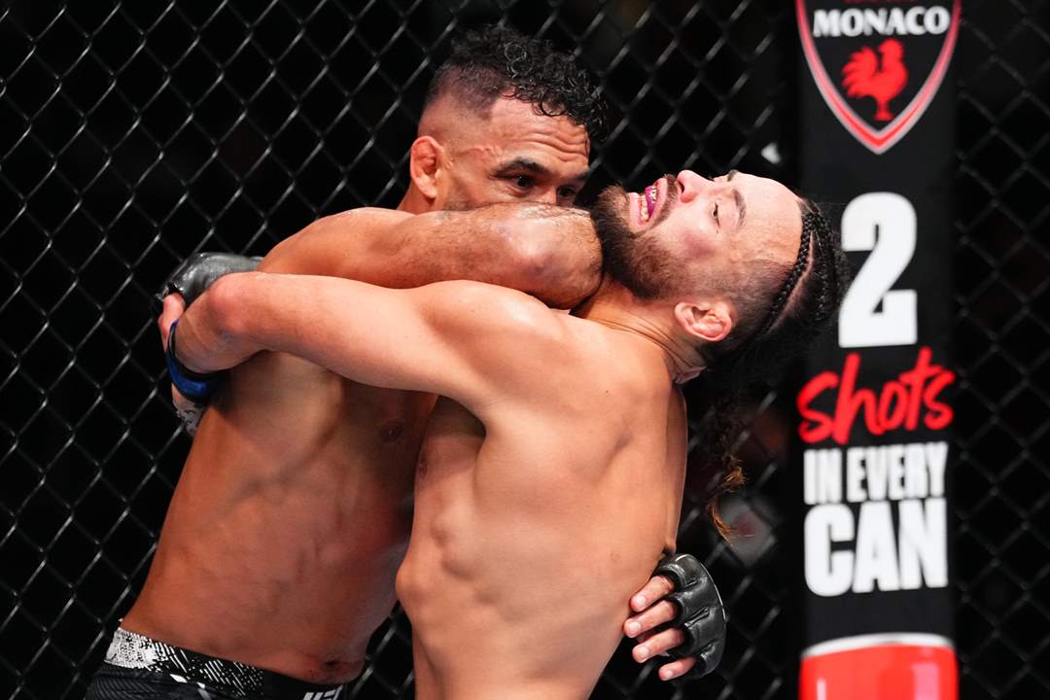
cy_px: 350
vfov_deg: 10.2
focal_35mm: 135
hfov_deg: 15.2
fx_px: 3937
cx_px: 525
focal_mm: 135
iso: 5000
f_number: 2.8
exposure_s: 1/1250
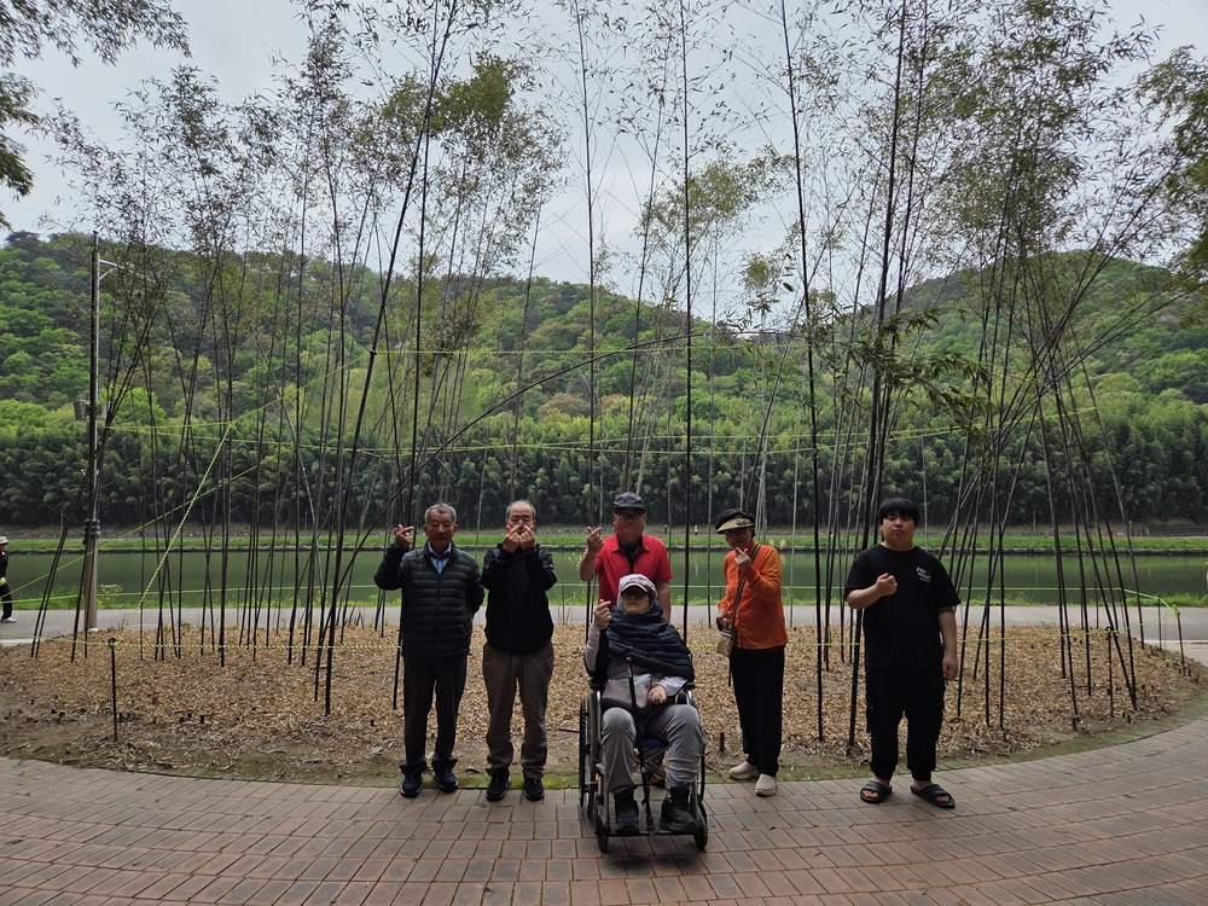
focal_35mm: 23
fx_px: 803
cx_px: 604
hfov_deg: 73.9
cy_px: 453
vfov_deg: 58.9
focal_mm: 5.4
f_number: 1.8
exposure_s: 1/3697
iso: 80
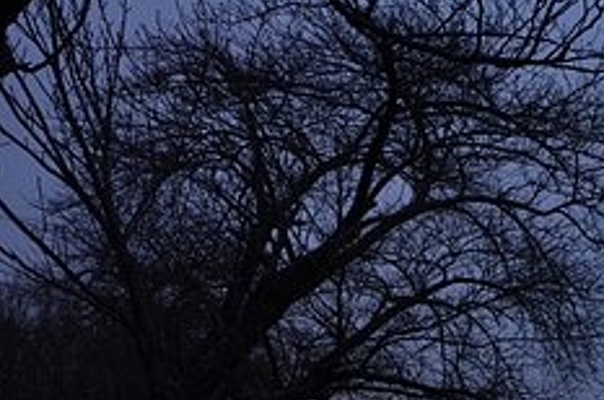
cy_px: 370
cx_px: 581
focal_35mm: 56
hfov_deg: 33.2
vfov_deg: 23.3
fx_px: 939
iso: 100
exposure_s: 30
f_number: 9
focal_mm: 17
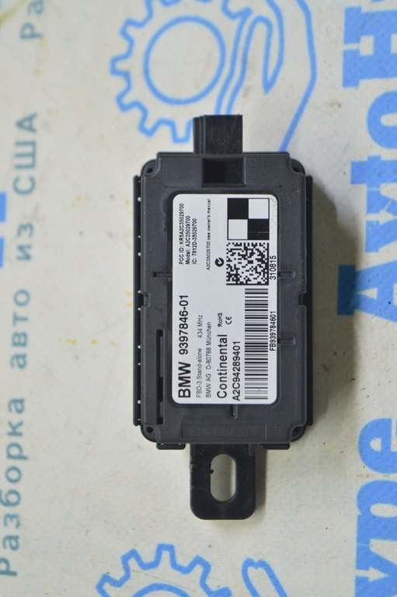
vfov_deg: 24.6
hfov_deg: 16.5
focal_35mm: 82
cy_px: 298
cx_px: 198
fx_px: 1366
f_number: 5.6
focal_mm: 55
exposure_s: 1/20
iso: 400
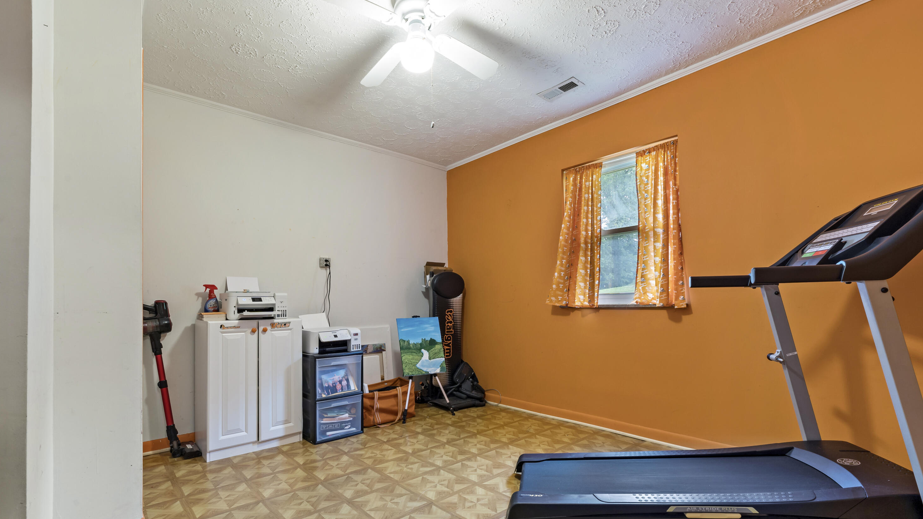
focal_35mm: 15
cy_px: 245
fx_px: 367
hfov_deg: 103.0
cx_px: 453
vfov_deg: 70.5
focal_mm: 14
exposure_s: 2.5
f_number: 11
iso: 320
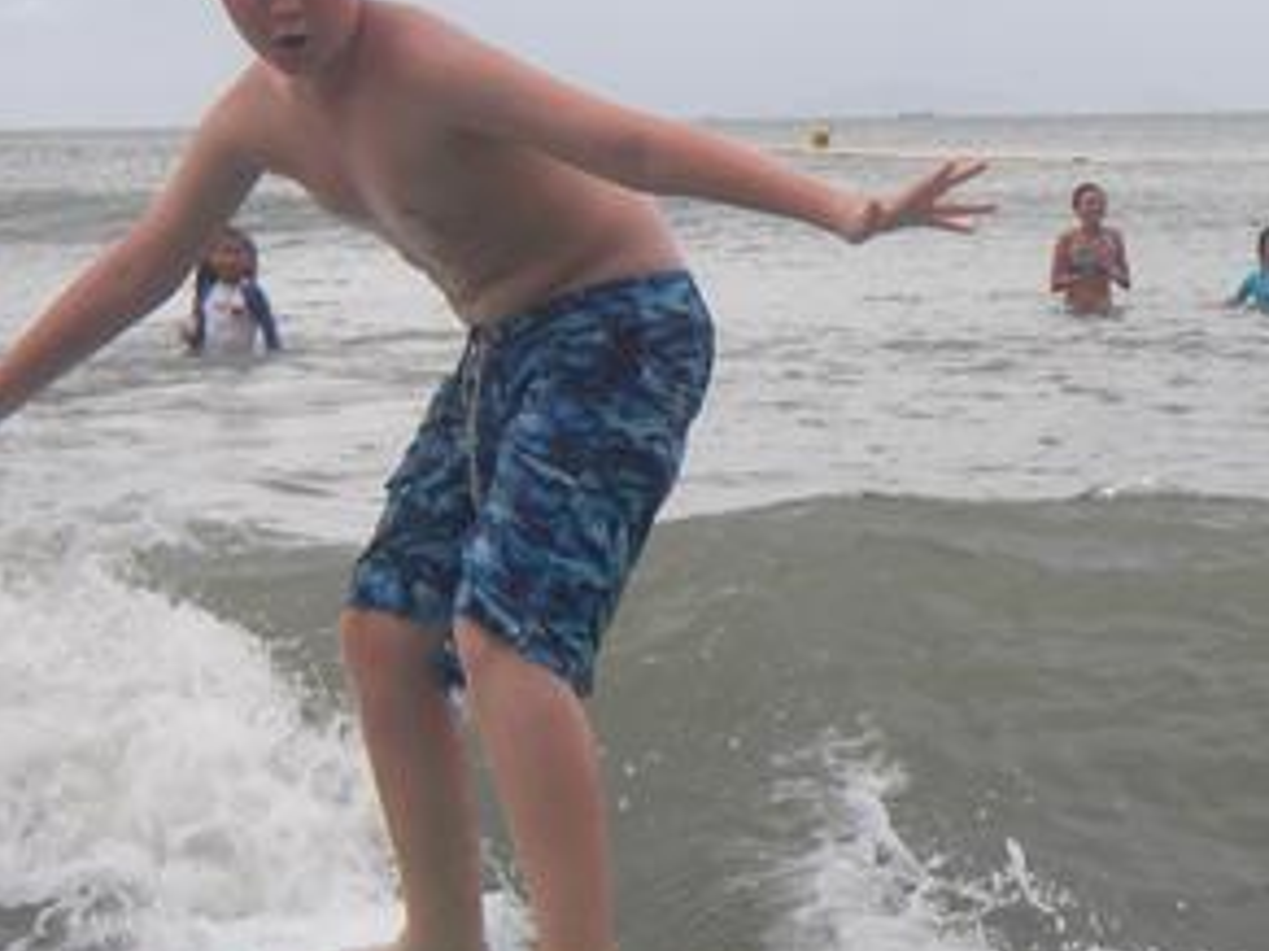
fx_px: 4361
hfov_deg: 16.5
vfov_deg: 12.4
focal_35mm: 119
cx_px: 909
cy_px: 445
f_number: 3.7
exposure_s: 1/400
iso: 64
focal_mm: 10.5
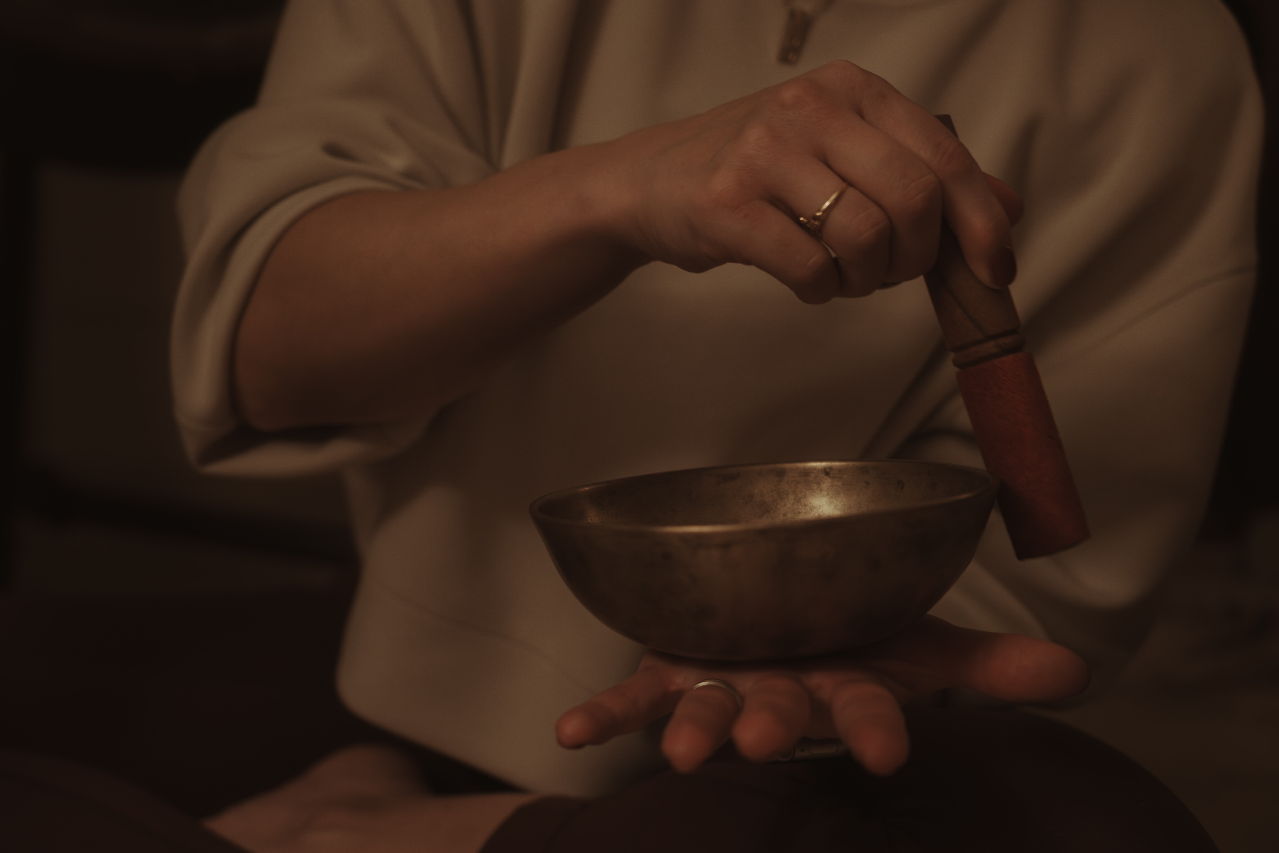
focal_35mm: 63
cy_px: 426
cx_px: 640
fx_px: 2238
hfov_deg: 31.9
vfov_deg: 21.6
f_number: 4
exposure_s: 1/25
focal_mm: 63
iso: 500
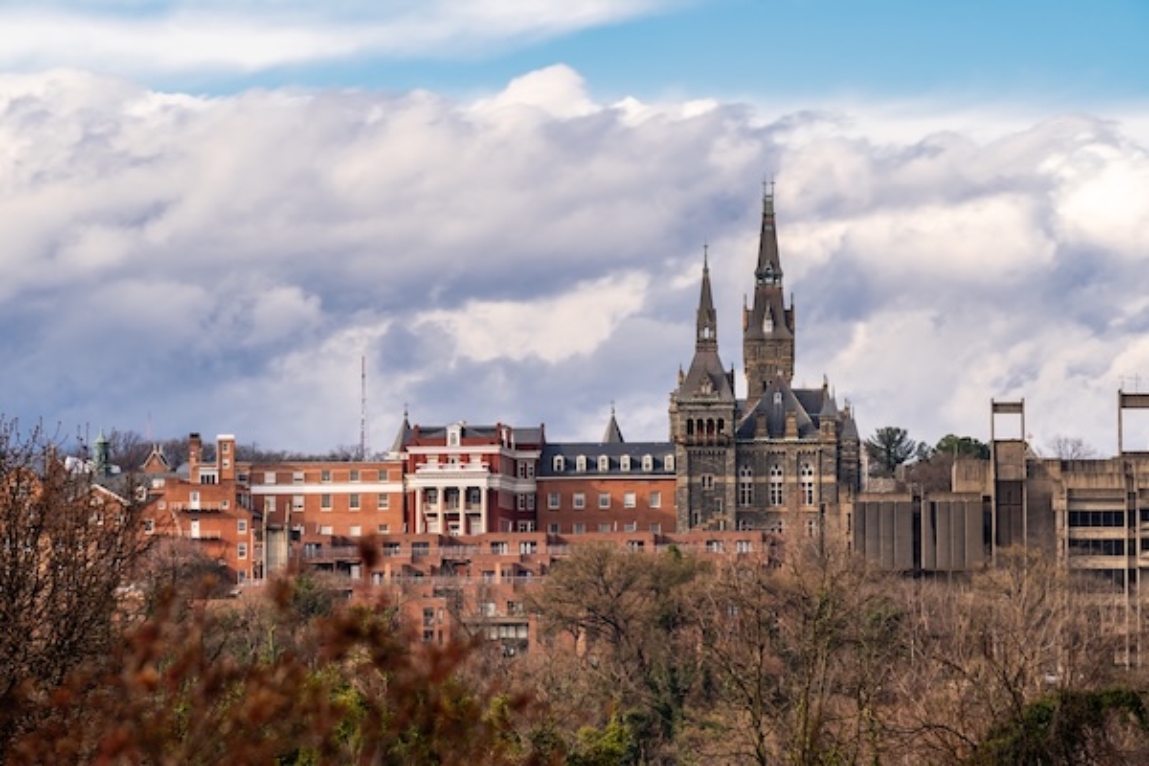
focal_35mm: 200
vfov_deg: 6.9
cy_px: 383
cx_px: 574
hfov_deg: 10.3
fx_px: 6383
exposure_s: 1/1.25
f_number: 11
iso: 100
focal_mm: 200
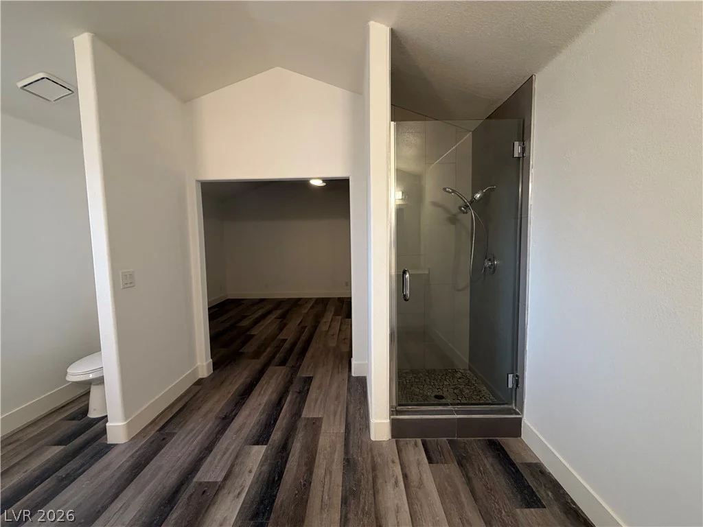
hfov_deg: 102.1
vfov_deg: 85.7
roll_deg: +1.0
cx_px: 352
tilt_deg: -4.9
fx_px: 284
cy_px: 264
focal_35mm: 14
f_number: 2.2
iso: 250
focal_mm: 2.22
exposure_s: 1/60
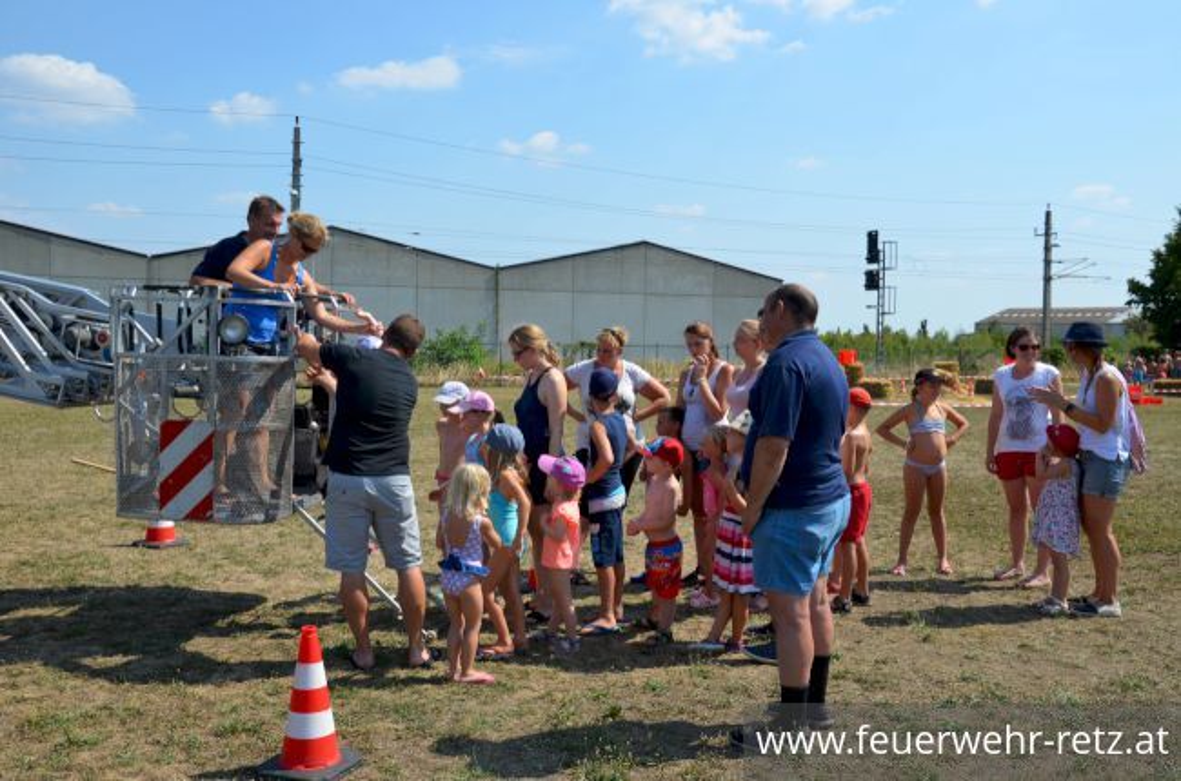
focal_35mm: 33
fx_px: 1080
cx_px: 590
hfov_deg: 57.3
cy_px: 390
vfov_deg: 39.8
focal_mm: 22
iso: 100
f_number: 8
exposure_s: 1/250
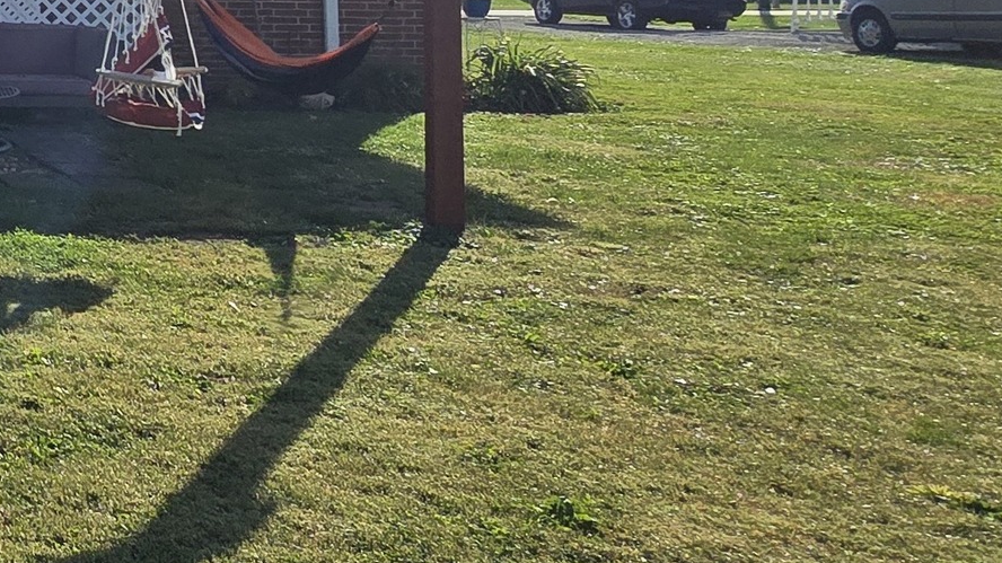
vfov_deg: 22.7
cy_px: -94
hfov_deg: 30.3
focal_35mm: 49
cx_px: -387
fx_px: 1302
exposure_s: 1/3493
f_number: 2.2
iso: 50
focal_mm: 2.2
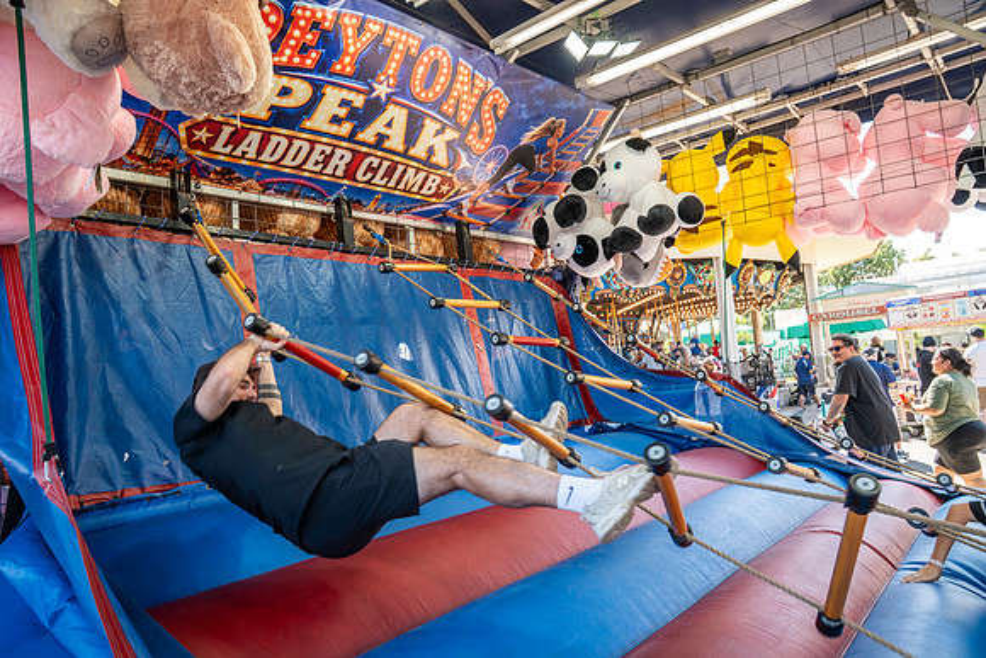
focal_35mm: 24
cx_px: 493
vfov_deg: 53.2
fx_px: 657
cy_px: 329
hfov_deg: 73.7
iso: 500
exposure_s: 1/200
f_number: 5.6
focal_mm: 24
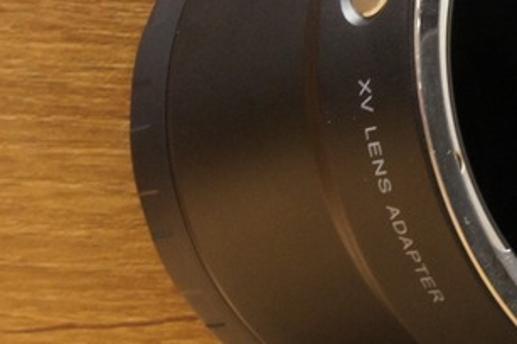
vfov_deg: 8.3
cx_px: 504
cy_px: 121
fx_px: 2353
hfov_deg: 12.4
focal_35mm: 164
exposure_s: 1/8
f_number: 20
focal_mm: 28
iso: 1600
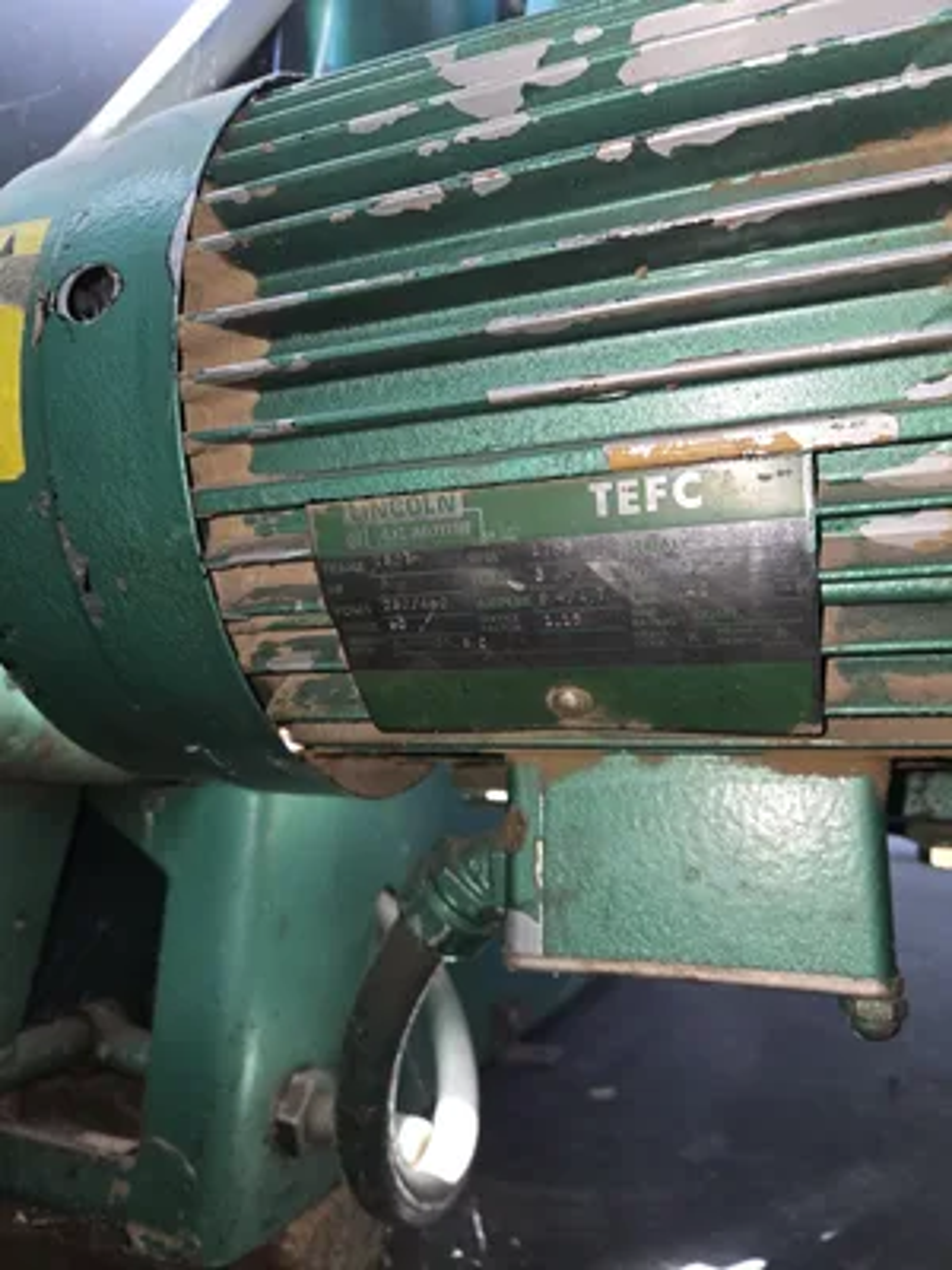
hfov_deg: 58.9
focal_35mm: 23
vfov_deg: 73.9
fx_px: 843
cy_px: 635
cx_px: 476
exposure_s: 1/60
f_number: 1.8
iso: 125
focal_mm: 5.4
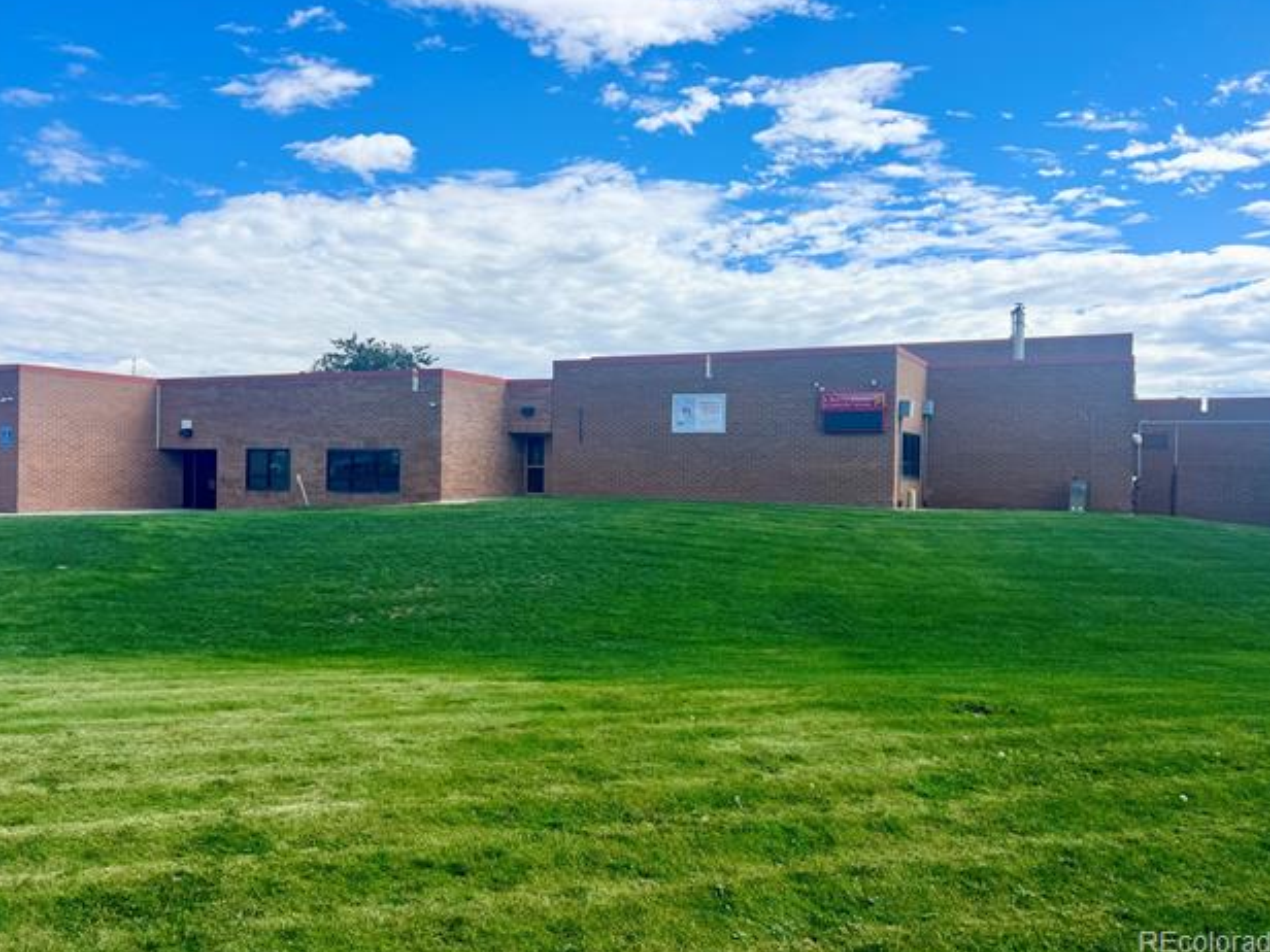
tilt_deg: -0.1
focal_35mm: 27
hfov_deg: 65.3
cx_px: 643
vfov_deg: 51.4
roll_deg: -2.0
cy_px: 470
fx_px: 991
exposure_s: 1/5076
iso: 50
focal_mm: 5.7
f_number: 1.5
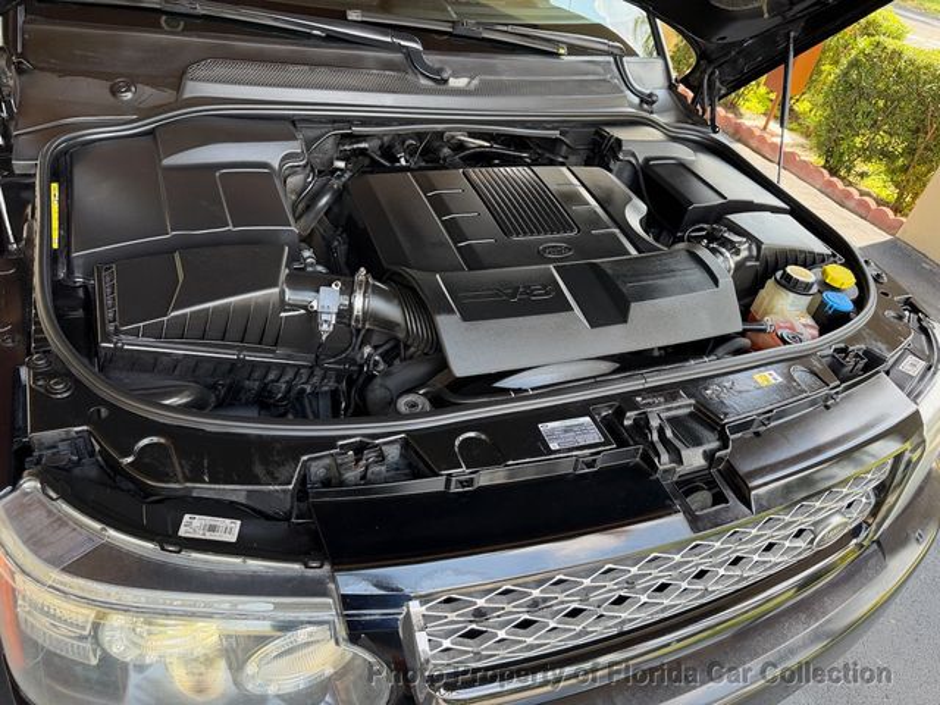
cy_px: 352
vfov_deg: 56.8
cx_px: 470
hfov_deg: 71.6
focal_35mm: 24
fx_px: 652
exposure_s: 1/200
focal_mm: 6.76
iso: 125
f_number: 1.78
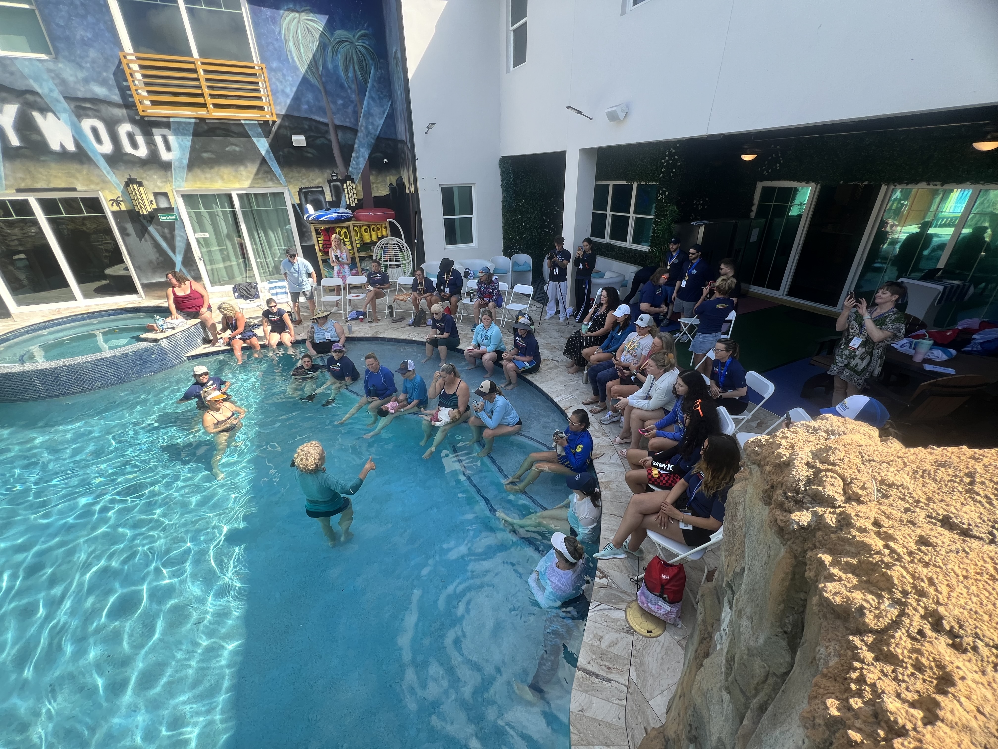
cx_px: 499
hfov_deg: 106.2
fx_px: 375
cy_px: 374
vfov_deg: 89.9
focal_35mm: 13
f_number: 1.8
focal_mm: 1.57
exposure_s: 1/275
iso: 32
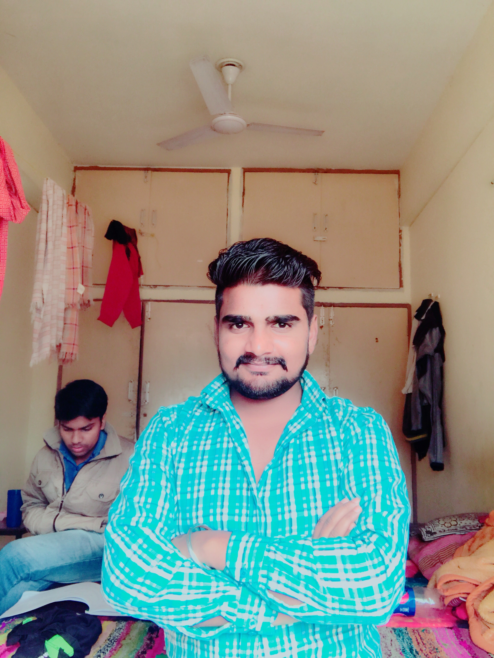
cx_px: 247
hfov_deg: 44.2
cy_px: 329
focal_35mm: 32
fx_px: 608
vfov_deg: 56.8
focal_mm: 2.87
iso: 25
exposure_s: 1/50
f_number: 2.2
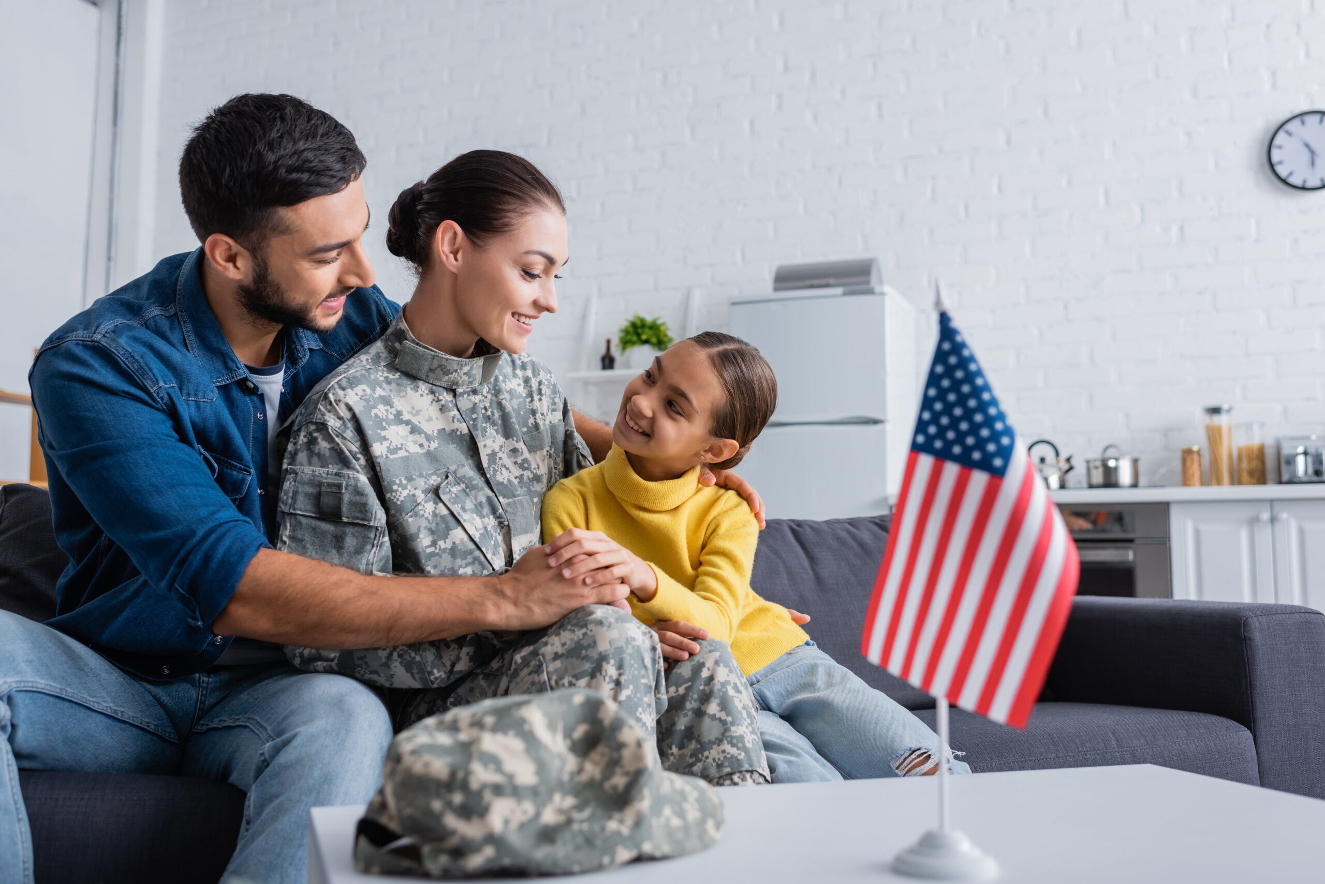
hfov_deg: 54.4
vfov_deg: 37.9
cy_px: 442
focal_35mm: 35
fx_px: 1289
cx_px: 662
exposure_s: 1/200
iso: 160
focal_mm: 35
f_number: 4
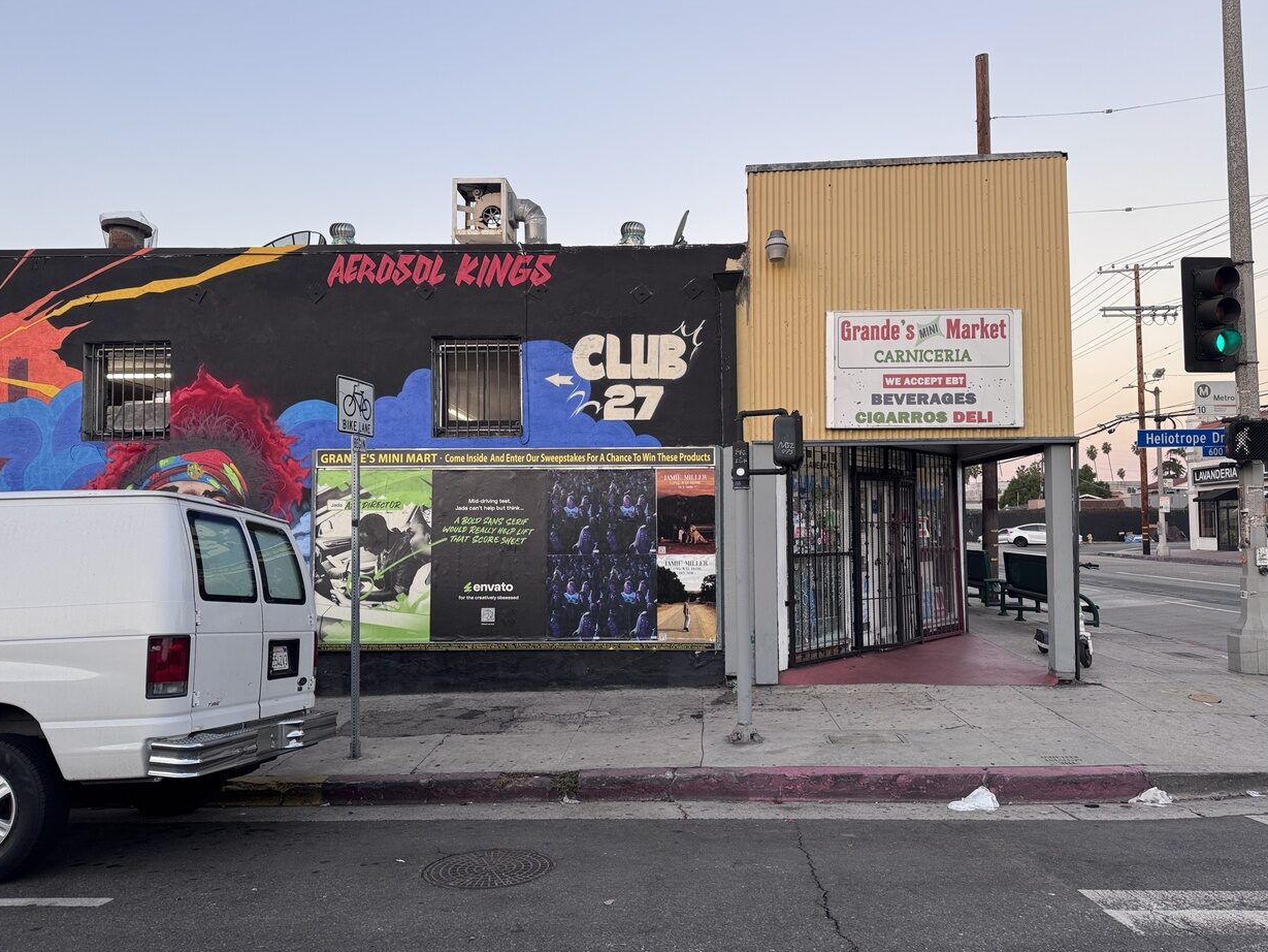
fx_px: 916
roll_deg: +0.1
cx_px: 649
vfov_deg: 54.9
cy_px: 476
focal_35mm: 25
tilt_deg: +2.5
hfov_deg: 69.4
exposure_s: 1/136
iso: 64
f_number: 1.78
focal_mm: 6.76
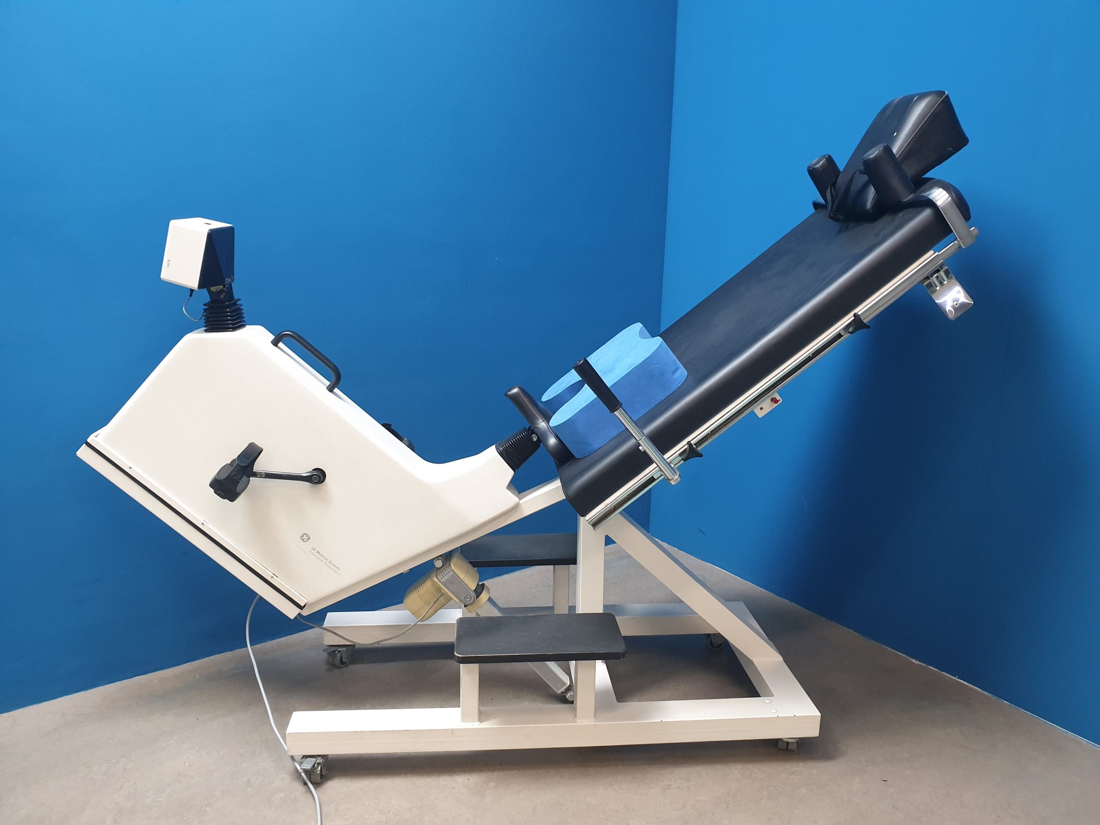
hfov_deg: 67.3
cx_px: 550
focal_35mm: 26
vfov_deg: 53.1
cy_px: 412
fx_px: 826
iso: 250
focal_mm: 4.3
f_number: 2.4
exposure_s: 1/33
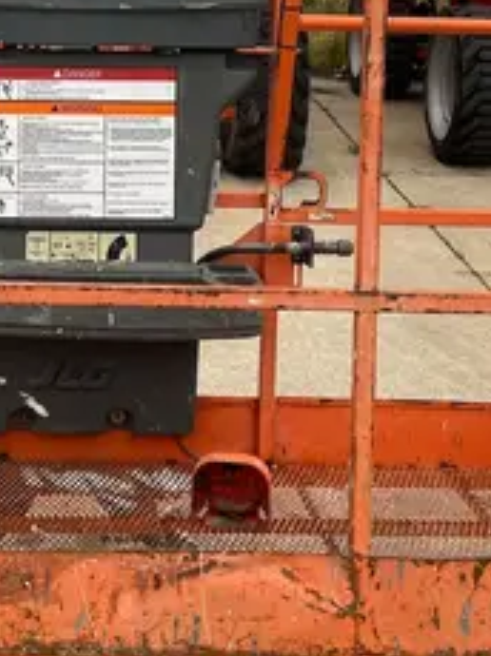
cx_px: 83
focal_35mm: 83
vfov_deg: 23.2
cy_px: 107
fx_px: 1573
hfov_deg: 17.6
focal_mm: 4.2
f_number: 1.6
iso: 40
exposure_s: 1/121
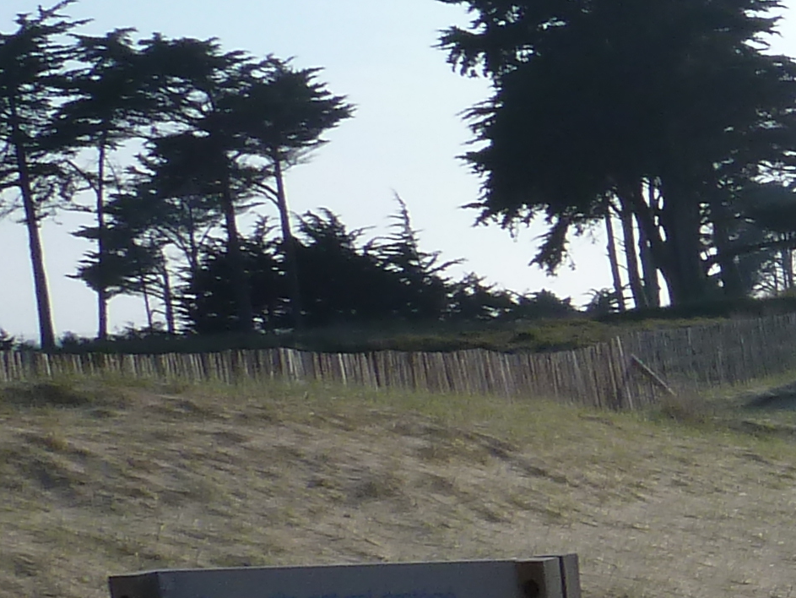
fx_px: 2438
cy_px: 644
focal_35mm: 106
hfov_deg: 14.7
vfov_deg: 13.7
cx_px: 1659
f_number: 5.6
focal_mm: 4.1
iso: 80
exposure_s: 1/500
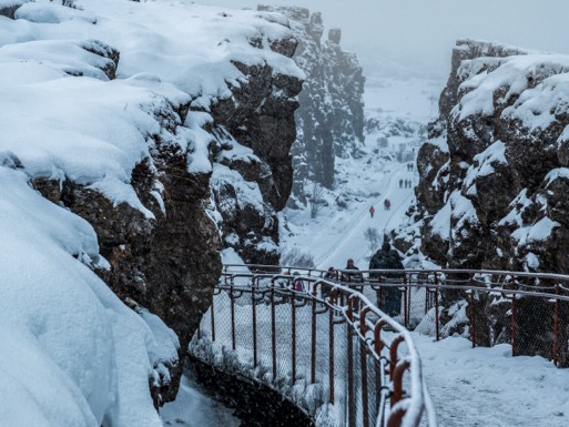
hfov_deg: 16.7
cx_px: 275
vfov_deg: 12.6
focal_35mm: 118
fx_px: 1940
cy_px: 230
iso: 640
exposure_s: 1/125
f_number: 6.3
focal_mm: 70
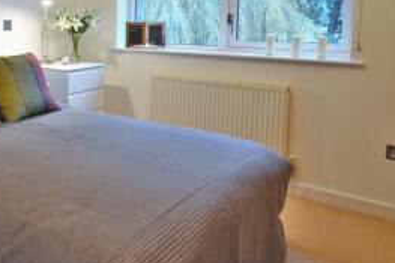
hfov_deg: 46.3
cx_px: 47
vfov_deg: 34.0
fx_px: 417
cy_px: 53
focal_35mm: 38
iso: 900
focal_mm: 14
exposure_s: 1/30
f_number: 4.8
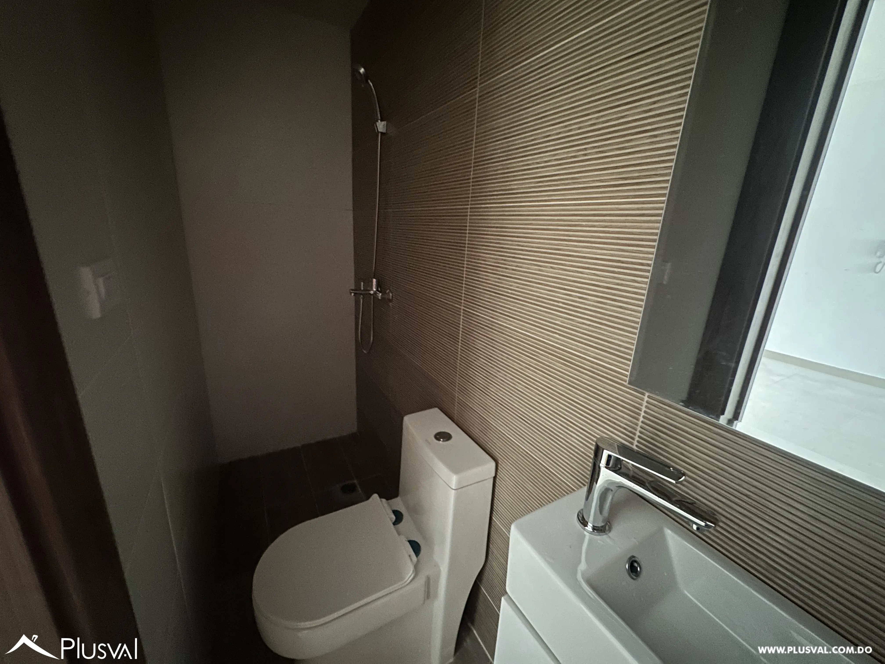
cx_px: 442
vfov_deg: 85.7
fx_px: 358
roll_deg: -2.9
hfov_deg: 102.1
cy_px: 332
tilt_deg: -16.3
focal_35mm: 14
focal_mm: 2.22
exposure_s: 1/13
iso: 1250
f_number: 2.2
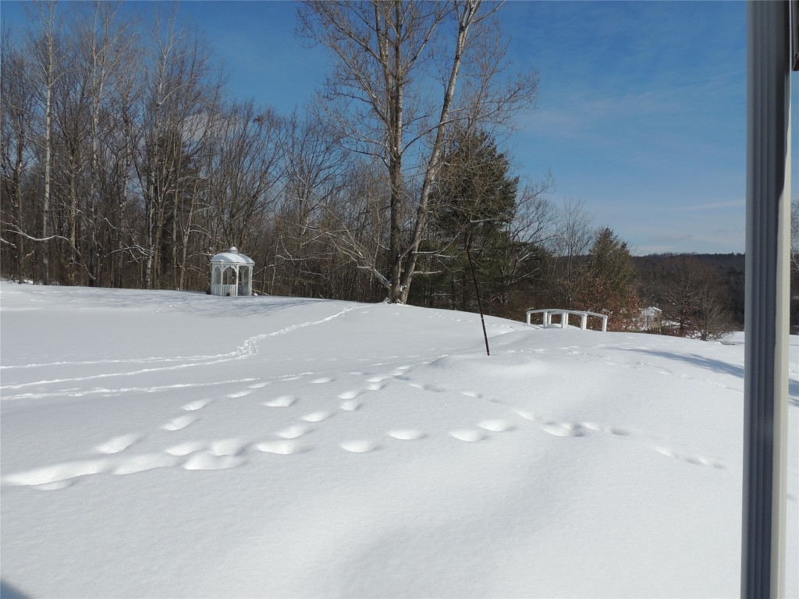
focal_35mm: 24
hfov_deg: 71.6
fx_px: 554
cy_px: 300
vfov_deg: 56.8
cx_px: 400
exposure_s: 1/1250
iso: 100
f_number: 5.3
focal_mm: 4.3
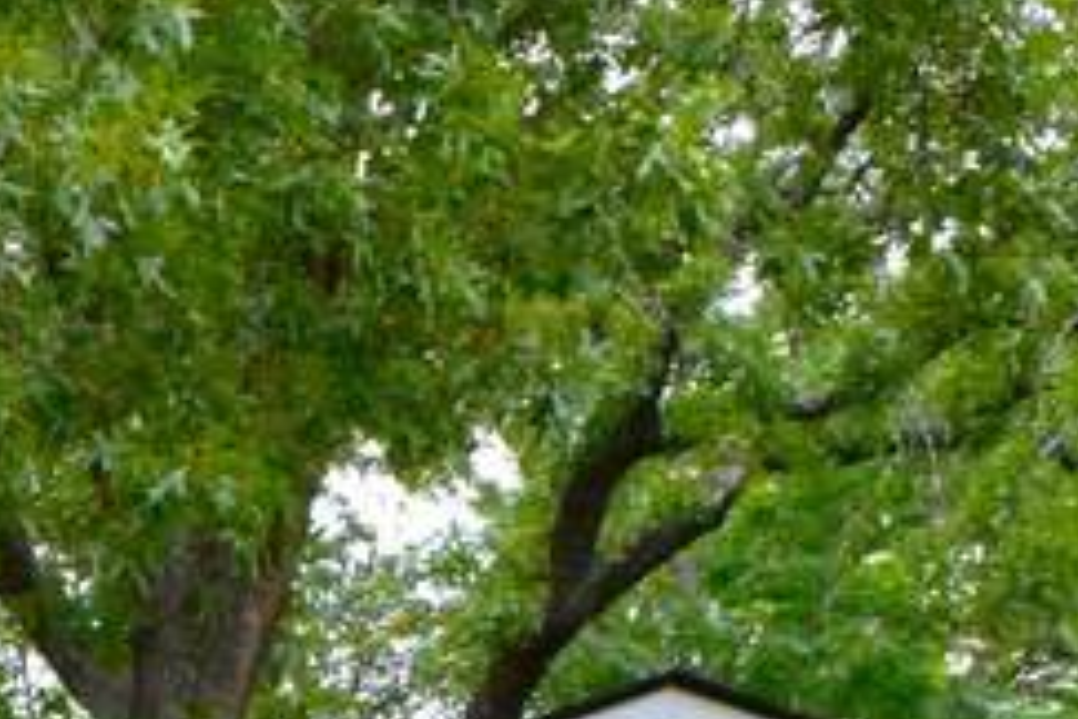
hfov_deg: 14.0
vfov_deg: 8.8
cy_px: 1724
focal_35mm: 142
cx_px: -262
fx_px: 4252
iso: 400
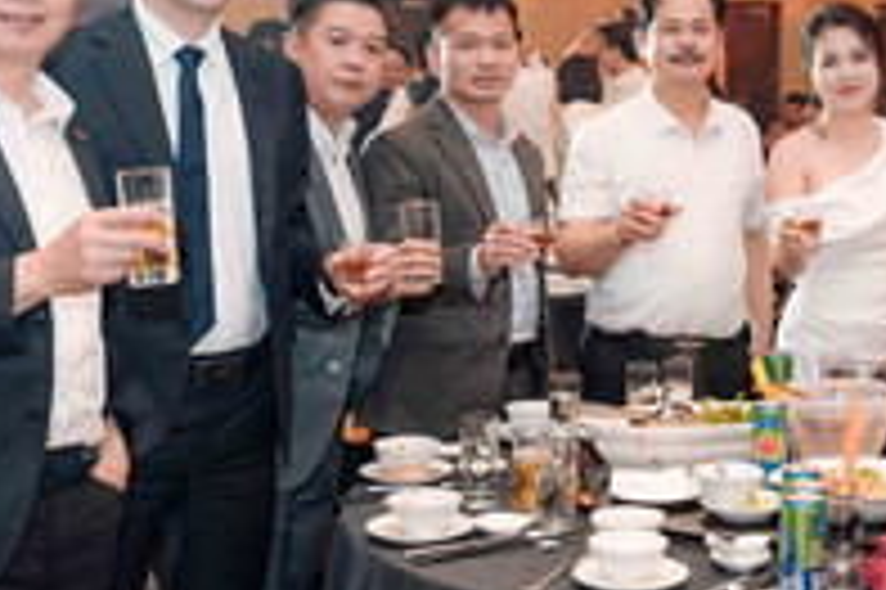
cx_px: 810
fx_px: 1679
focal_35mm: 68
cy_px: 169
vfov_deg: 19.8
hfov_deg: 28.3
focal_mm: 26.9
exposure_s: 1/160
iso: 1600
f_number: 3.5
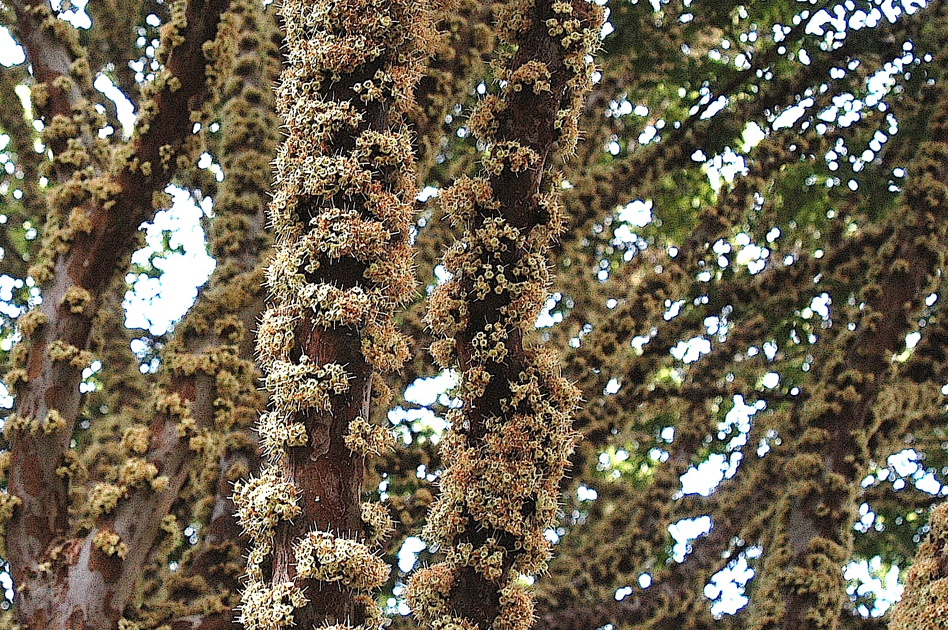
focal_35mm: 66
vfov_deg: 20.6
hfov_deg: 30.2
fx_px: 1736
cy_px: 282
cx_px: 267
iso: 500
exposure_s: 1/90
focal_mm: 24
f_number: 5
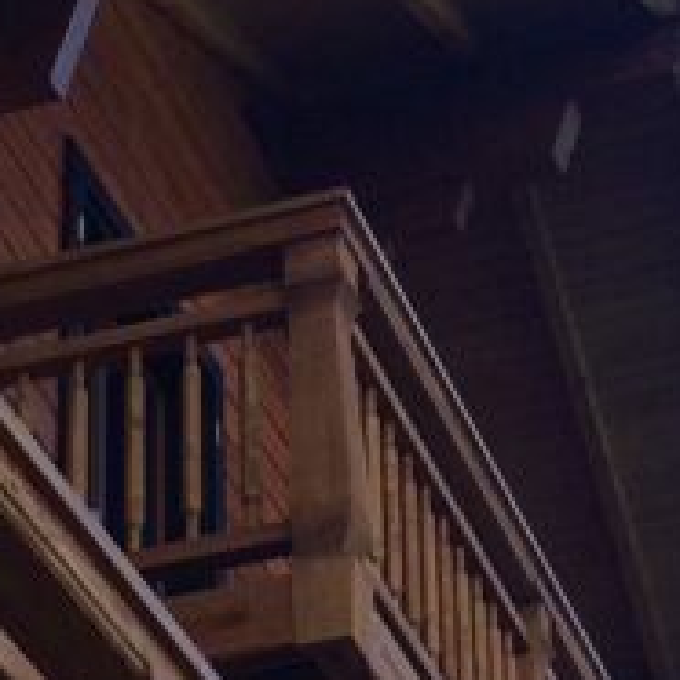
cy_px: 728
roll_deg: +2.3
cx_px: 351
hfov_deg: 12.4
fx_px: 3134
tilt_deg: +27.7
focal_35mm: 141
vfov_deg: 12.2
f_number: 2.2
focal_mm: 4.15
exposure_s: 1/540
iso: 32
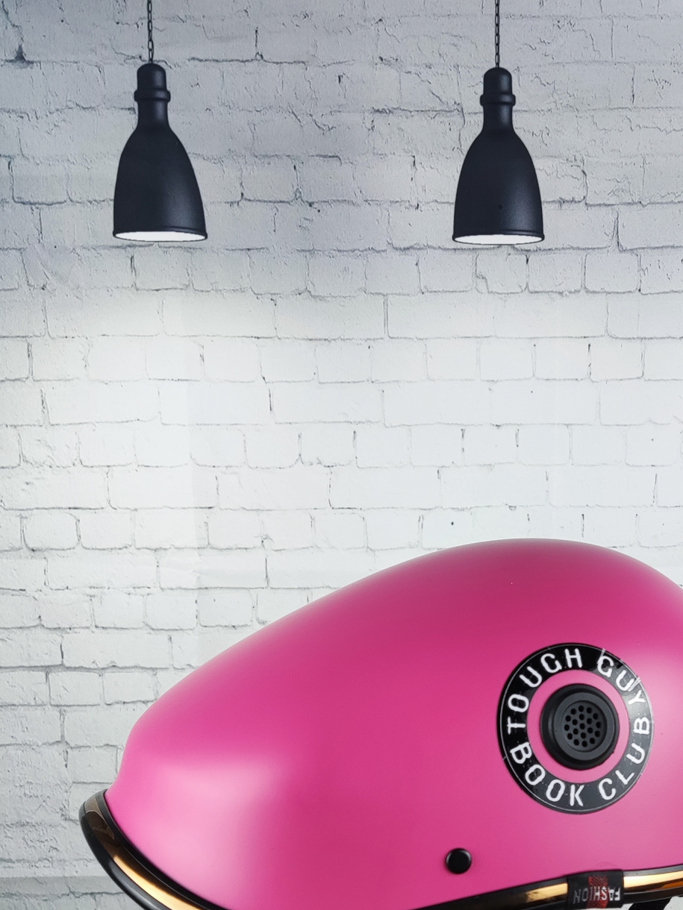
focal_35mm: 41
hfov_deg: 34.6
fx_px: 1079
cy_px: 671
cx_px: 489
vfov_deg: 44.4
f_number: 1.79
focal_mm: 4.71
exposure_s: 1/100
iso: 78
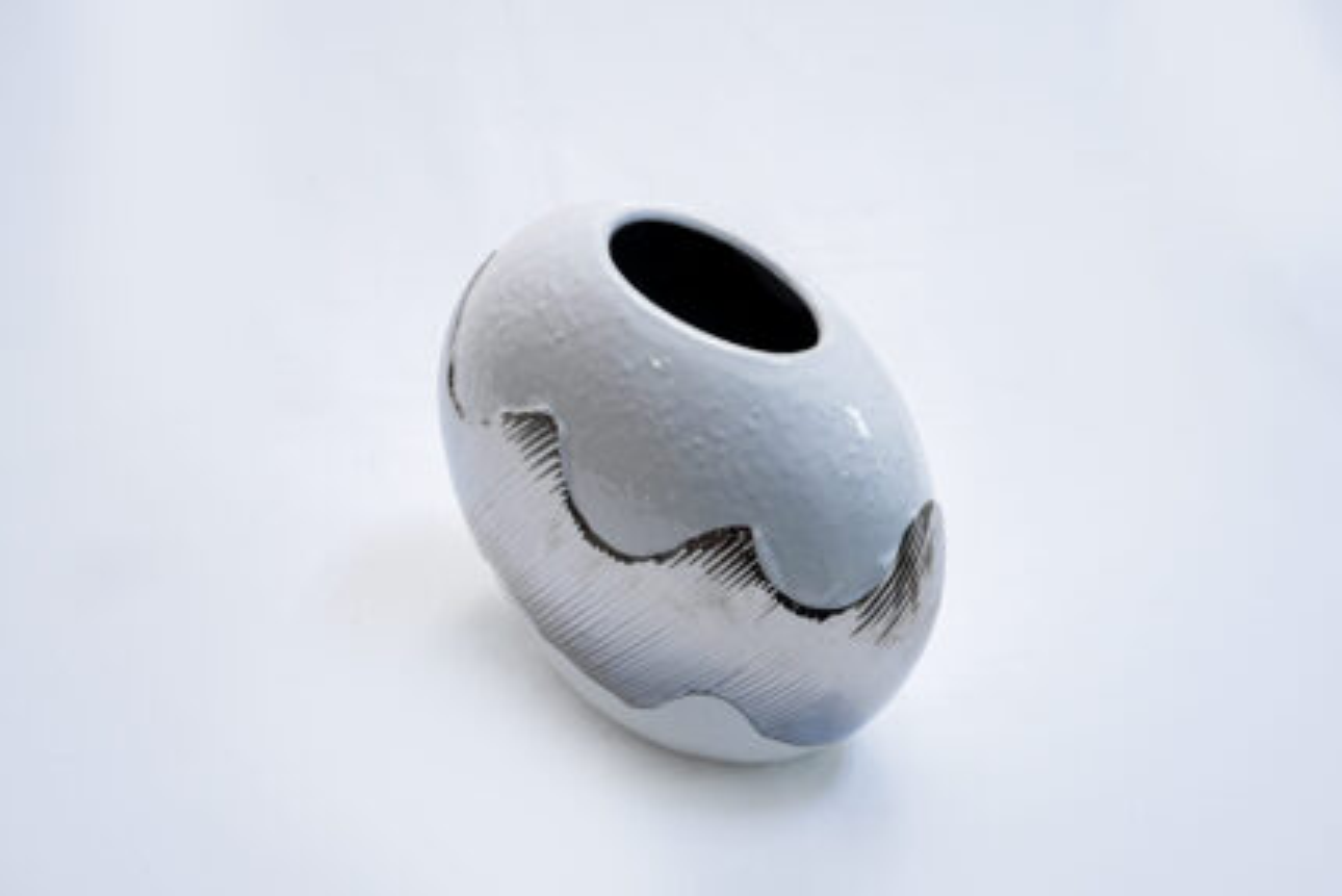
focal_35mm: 47
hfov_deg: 41.9
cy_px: 448
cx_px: 671
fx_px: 1753
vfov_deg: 28.7
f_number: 13
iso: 3200
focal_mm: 47
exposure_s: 1/125
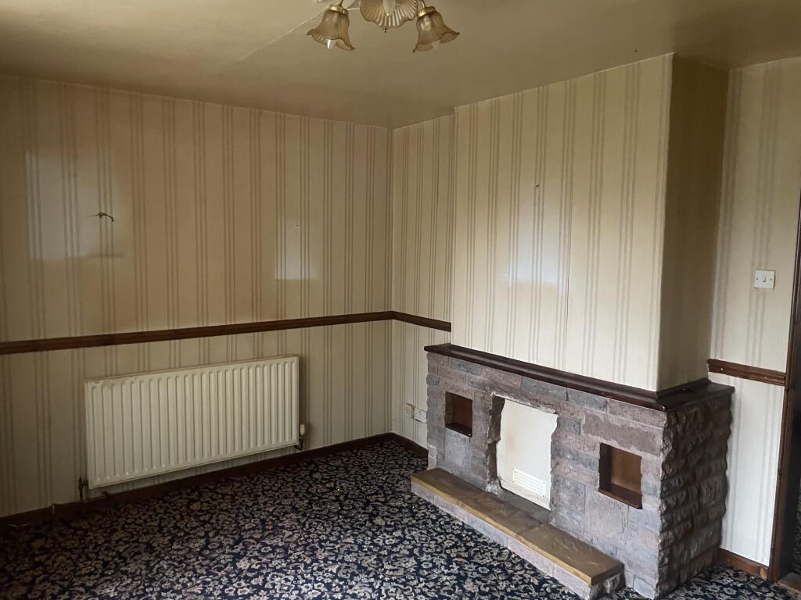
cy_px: 300
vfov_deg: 53.1
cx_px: 400
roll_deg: -0.7
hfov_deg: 67.3
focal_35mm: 26
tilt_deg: -5.9
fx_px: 602
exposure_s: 1/30
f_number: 1.6
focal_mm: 4.2
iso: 800
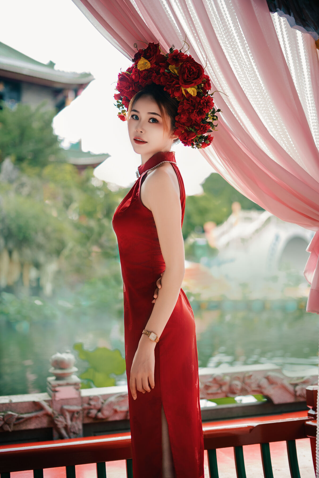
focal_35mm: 50
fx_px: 664
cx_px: 160
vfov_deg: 39.6
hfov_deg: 27.0
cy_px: 239
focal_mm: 50
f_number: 1.8
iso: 100
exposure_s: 1/200
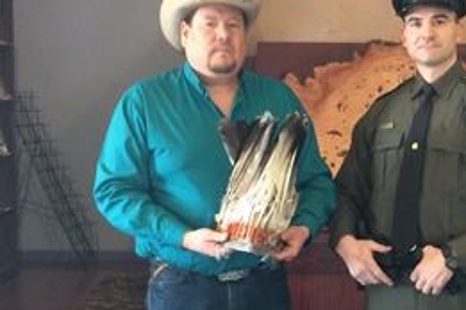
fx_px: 971
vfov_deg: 18.2
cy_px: 166
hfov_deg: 26.8
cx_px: 321
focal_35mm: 75
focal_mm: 4.15
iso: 250
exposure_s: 1/30
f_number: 2.2
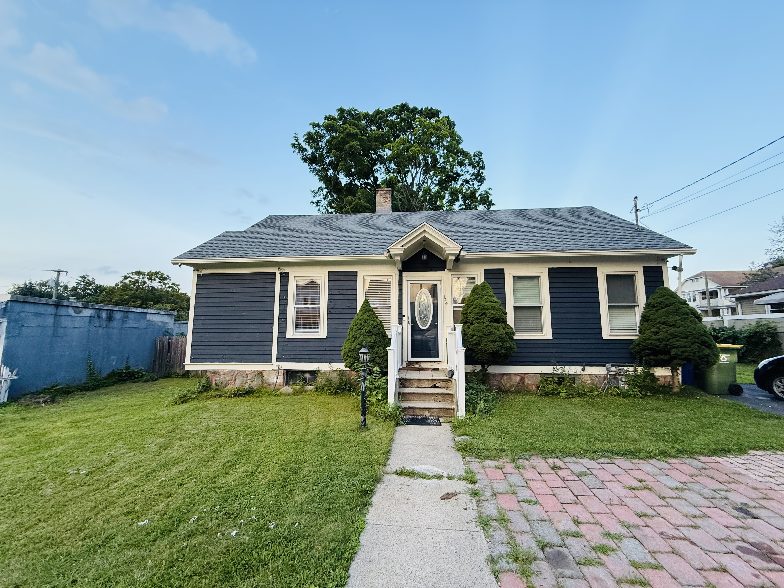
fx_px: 317
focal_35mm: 14
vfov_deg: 85.7
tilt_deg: +7.9
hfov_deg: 102.1
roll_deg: +0.0
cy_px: 294
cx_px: 392
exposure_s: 1/99
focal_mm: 2.22
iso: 200
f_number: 2.2
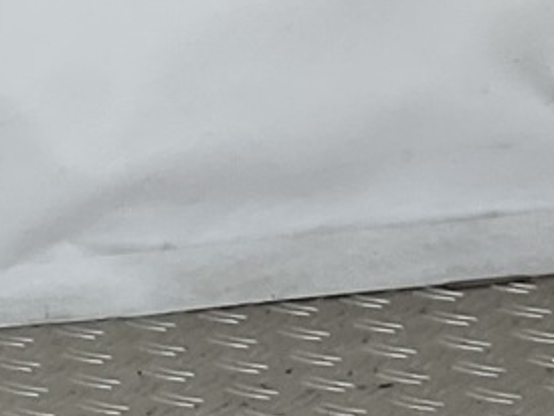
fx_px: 3412
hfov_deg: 8.2
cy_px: 1193
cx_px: -1001
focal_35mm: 213
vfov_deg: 6.4
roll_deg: +9.6
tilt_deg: -33.5
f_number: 1.8
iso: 16
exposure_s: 1/166
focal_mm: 3
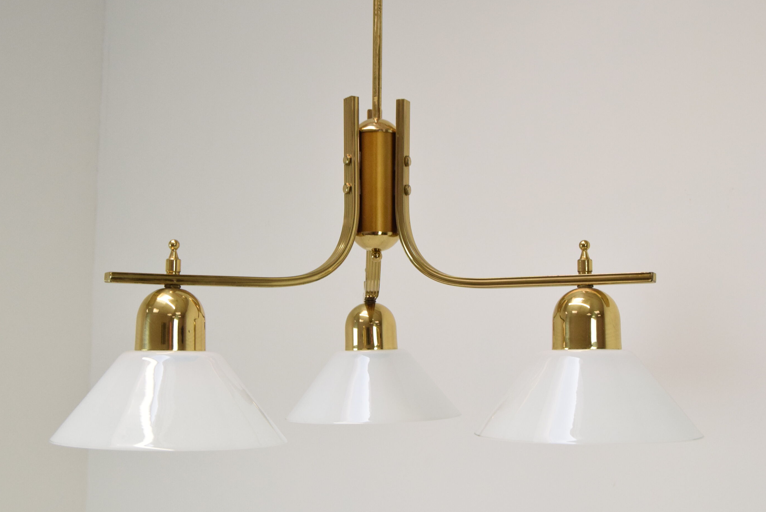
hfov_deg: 38.2
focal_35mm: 52
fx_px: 1107
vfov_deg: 26.0
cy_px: 269
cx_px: 367
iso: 1600
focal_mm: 32
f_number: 8
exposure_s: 1/250
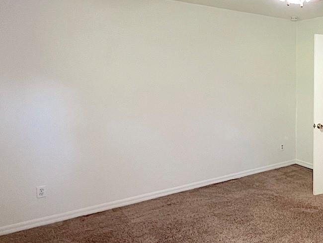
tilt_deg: -7.1
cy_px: 112
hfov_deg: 46.9
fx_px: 299
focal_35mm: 32
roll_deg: -1.2
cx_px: 326
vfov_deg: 44.2
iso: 200
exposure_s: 1/60
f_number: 1.8
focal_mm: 1.57
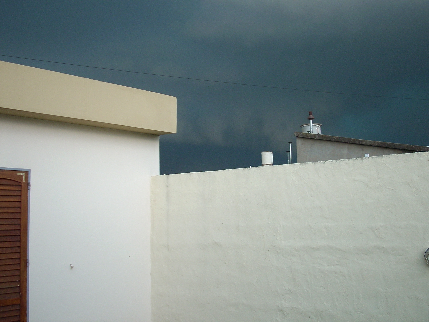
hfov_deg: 45.7
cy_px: 148
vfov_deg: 35.1
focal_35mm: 41
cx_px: 232
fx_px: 508
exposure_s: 1/30
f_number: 2.8
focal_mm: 6.2
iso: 100
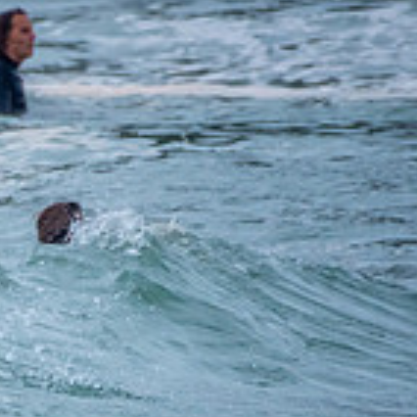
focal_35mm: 2598
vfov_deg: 0.7
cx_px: -396
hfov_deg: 0.7
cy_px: 489
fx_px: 35408
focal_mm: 500
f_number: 5.6
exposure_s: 1/1000
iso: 640
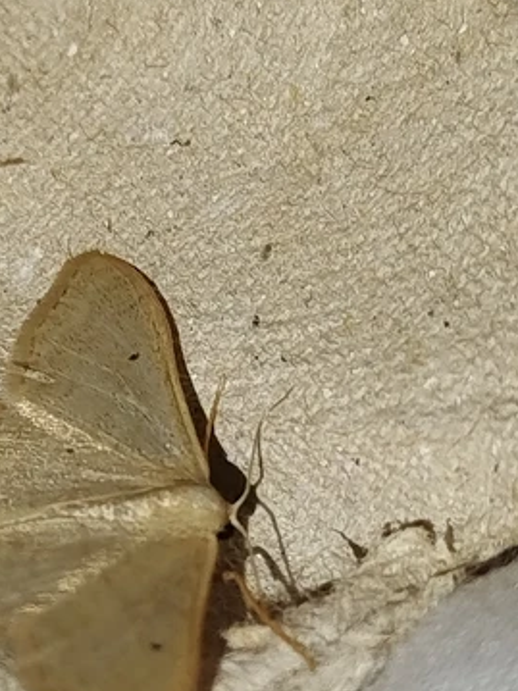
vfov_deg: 14.0
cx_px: 104
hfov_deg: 10.5
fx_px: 2815
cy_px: 406
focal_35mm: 141
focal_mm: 5.31
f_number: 1.7
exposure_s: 1/50
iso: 80
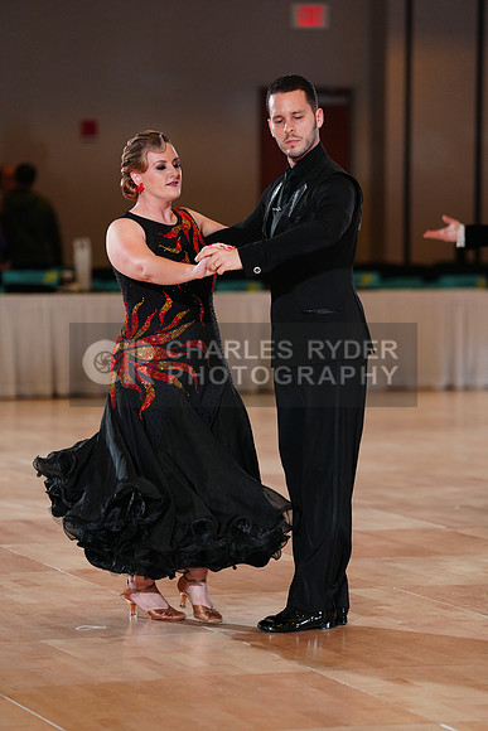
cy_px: 366
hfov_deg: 8.4
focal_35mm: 163
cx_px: 244
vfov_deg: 12.6
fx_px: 3312
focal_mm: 163
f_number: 3.2
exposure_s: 1/400
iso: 1600
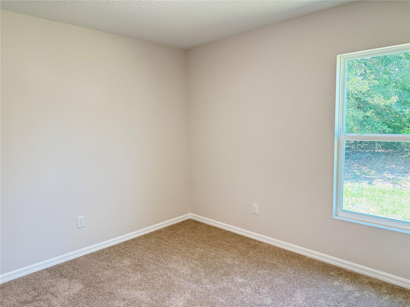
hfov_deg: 71.6
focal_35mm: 24
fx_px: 284
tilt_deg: -6.6
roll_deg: +0.5
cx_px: 205
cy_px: 154
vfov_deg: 56.8
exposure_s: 1/120
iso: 250
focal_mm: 6.76
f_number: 1.78
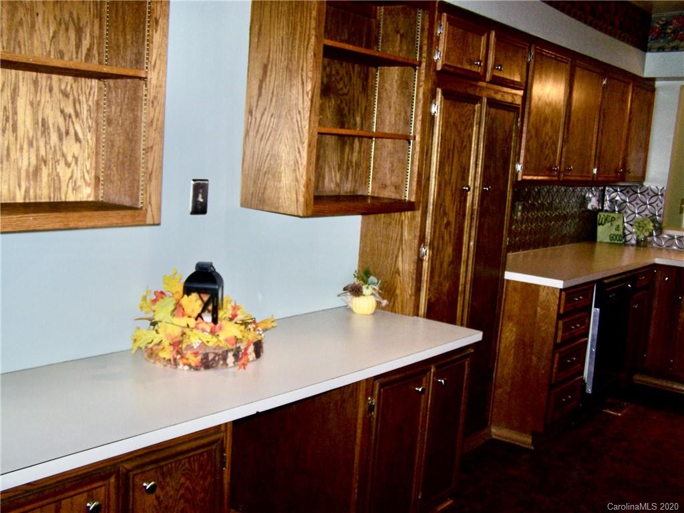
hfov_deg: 49.0
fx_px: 751
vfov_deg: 37.7
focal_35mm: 38
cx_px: 342
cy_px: 256
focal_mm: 6.3
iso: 80
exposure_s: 1/60
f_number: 2.8
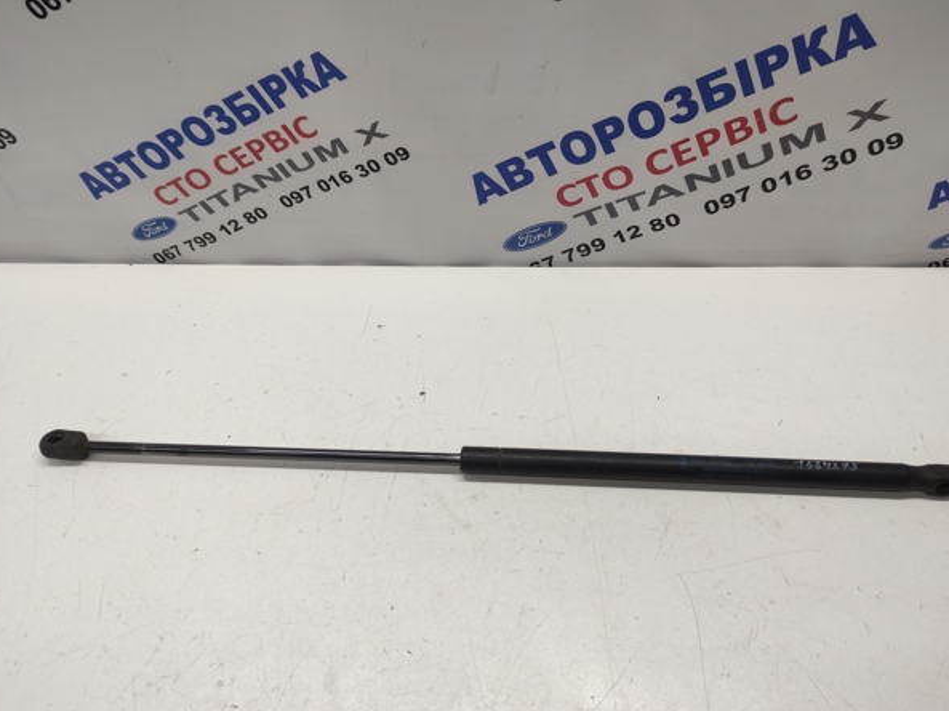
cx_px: 488
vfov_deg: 51.3
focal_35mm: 27
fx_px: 740
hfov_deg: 65.3
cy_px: 356
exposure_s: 1/100
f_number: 1.89
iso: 121
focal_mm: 5.43
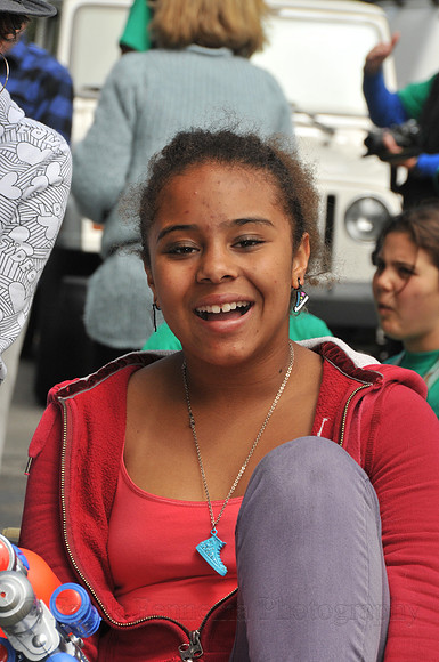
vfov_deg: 9.2
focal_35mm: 225
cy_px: 331
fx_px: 4128
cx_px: 220
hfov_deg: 6.1
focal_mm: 150
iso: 400
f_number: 16
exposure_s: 1/320
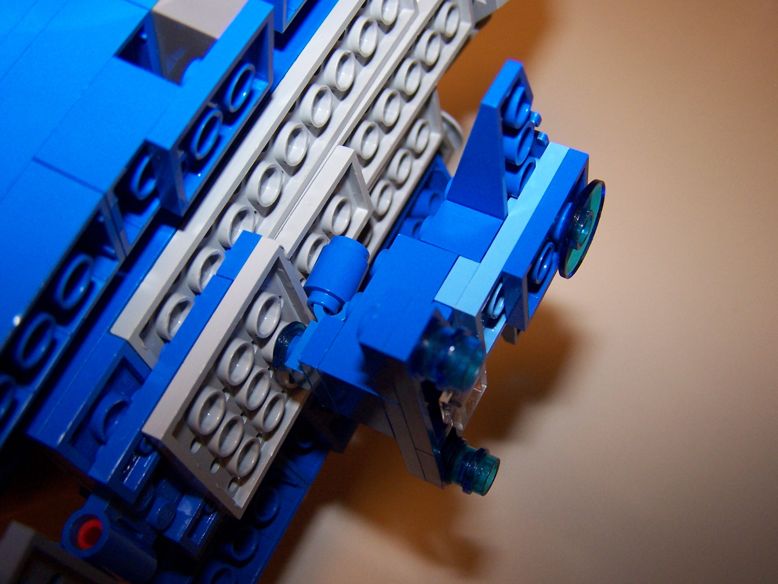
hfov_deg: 49.0
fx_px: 854
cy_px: 292
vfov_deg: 37.7
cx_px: 389
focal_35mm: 38
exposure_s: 1/60
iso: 140
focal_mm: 6.3
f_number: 2.8
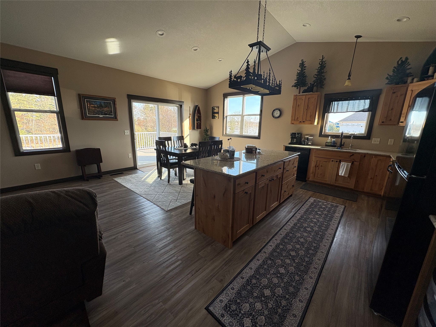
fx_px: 176
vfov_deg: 85.7
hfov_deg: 102.1
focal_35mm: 14
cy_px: 164
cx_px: 218
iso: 80
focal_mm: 2.22
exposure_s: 1/126
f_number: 2.2
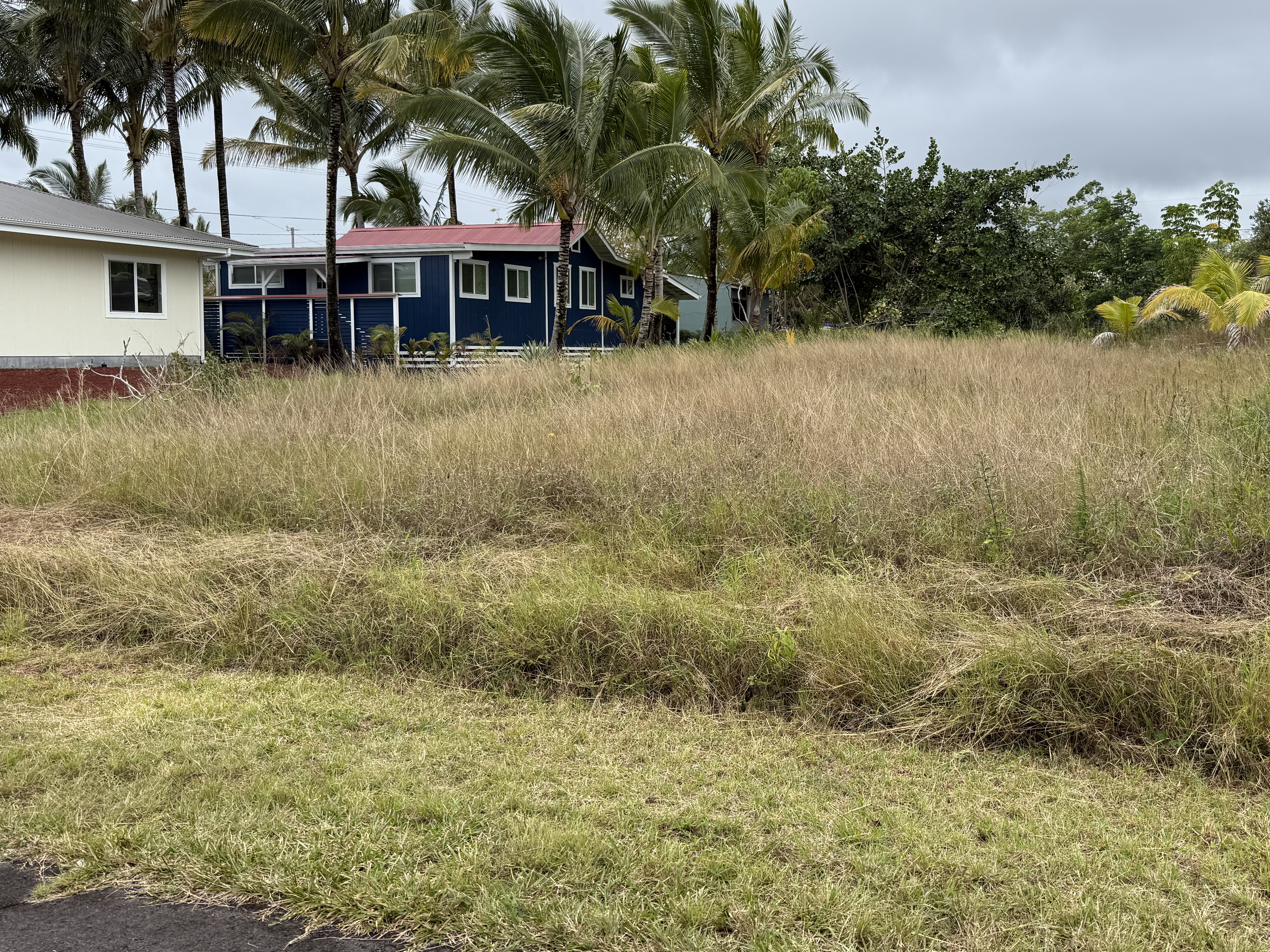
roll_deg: +0.0
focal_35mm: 32
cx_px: 746
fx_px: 1174
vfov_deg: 44.1
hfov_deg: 56.5
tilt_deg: -2.7
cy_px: 418
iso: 80
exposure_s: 1/1585
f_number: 1.78
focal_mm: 6.76
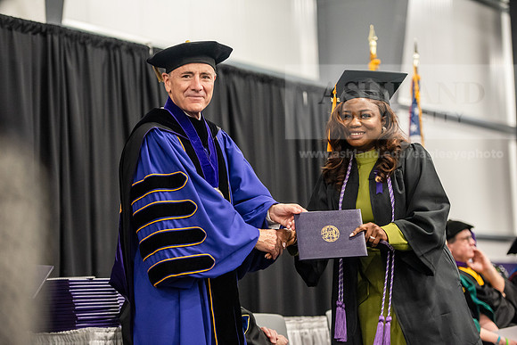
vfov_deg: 13.7
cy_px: 172
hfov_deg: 20.4
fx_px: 1436
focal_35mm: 100
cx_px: 258
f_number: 3.2
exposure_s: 1/200
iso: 3200
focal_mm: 100
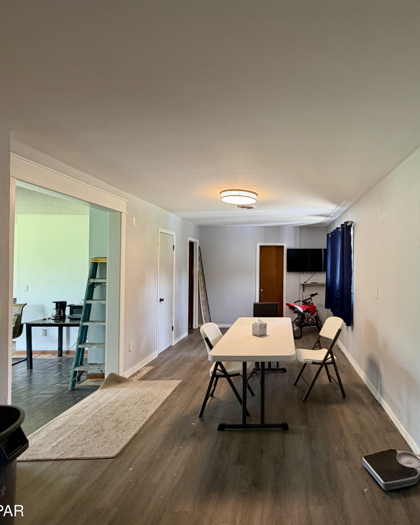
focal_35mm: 19
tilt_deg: +0.4
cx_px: 297
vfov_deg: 83.3
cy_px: 262
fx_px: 295
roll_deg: -0.4
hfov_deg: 67.8
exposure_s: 1/60
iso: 250
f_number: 2.2
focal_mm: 2.22
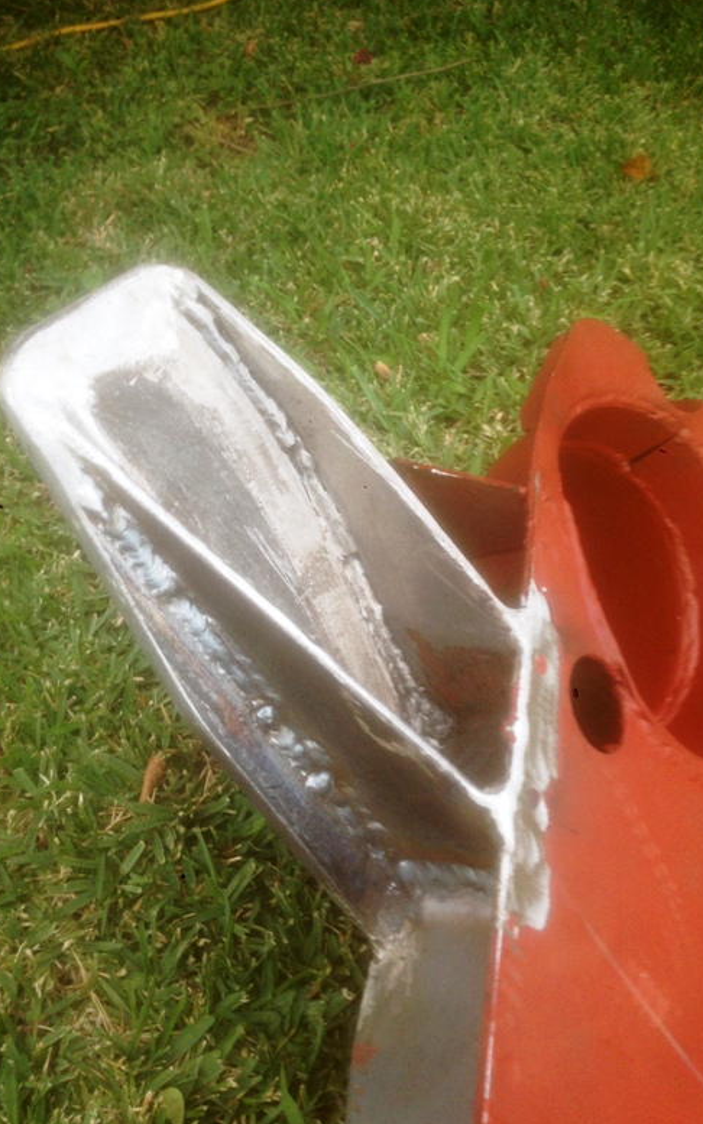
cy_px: 561
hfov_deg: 35.4
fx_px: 1103
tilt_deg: -54.3
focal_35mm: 36
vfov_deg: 54.0
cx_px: 344
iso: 50
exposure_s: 1/30
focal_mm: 4.12
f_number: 2.4
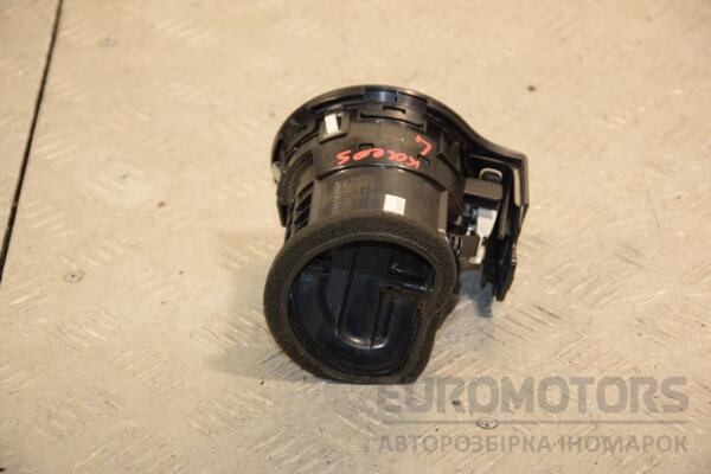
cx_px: 356
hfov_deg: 17.1
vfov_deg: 11.4
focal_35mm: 120
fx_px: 2370
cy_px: 237
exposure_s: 1/200
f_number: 5.6
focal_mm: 80
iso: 800
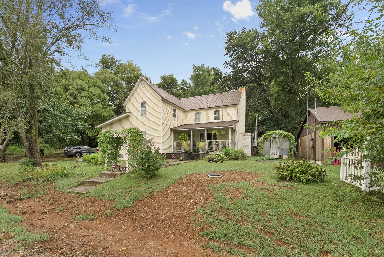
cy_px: 128
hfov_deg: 104.2
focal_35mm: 14
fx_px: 149
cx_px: 192
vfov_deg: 81.3
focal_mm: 14
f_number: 9
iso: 640
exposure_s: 1/40
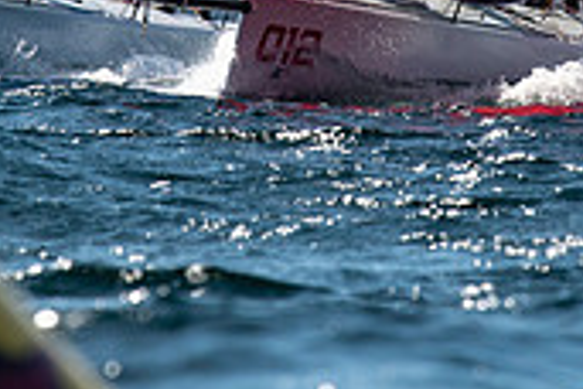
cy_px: -228
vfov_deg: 0.8
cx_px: 340
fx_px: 26298
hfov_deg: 1.3
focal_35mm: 1624
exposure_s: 1/4000
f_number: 5
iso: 320
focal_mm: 300
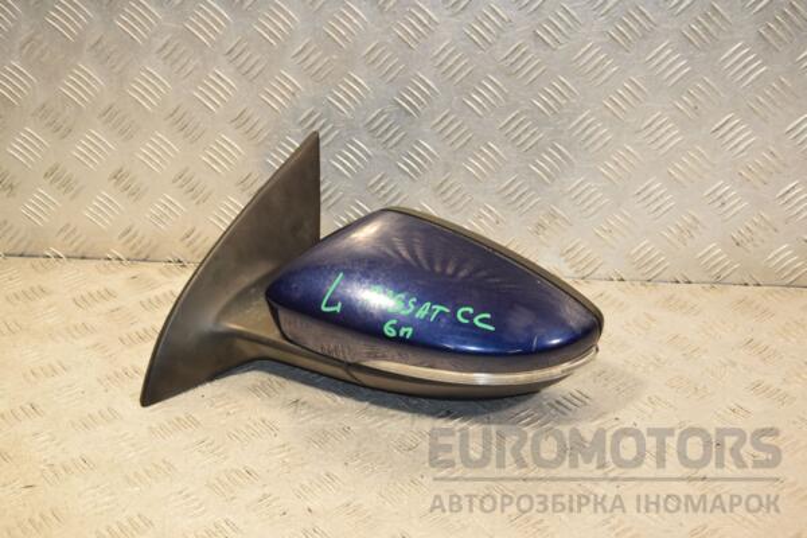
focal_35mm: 57
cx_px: 404
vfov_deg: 23.8
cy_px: 269
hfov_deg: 35.1
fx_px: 1278
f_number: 6.3
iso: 800
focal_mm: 38
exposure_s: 1/200
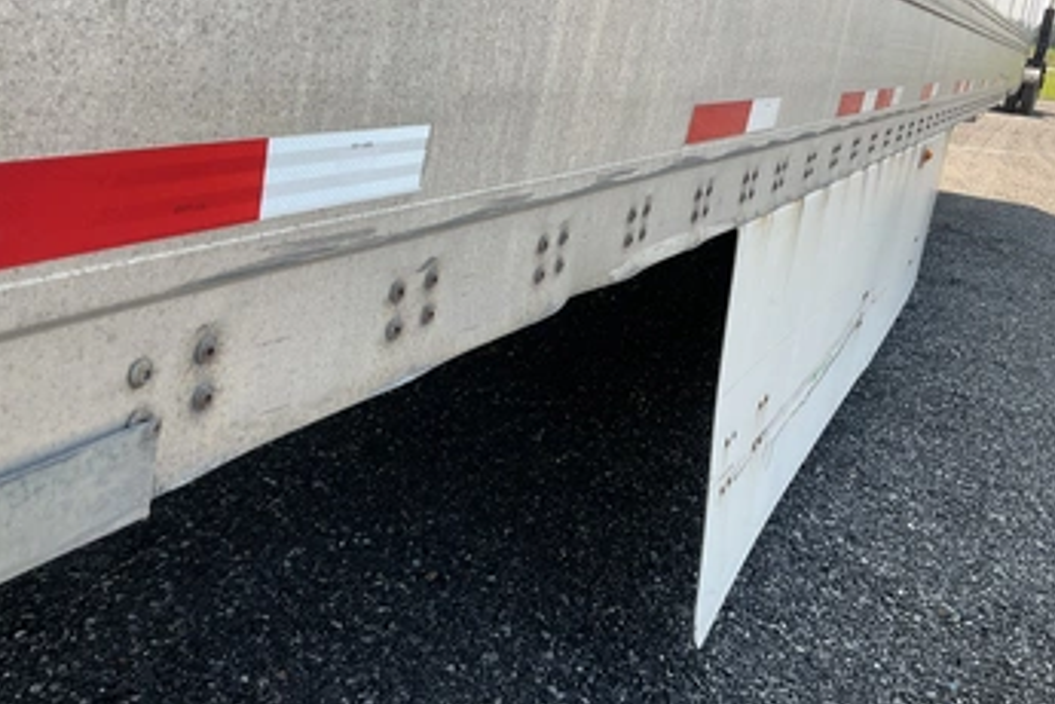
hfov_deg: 54.4
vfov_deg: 37.8
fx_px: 1026
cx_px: 547
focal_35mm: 35
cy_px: 309
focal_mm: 3
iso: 25
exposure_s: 1/435
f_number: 1.8
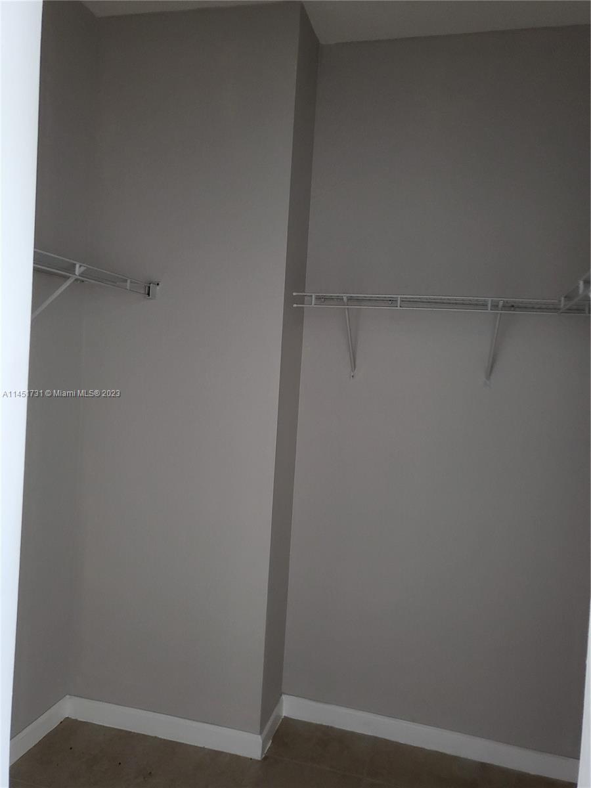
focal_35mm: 26
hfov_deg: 53.1
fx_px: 592
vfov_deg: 67.3
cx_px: 296
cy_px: 394
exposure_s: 1/39
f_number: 1.8
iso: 500
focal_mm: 4.25
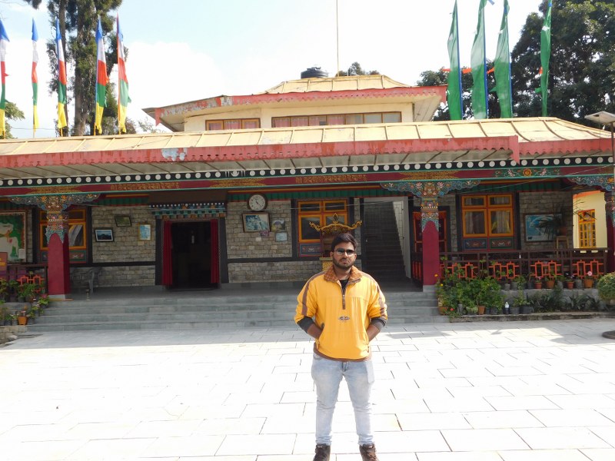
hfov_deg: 51.4
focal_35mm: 36
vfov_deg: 39.7
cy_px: 230
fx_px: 640
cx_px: 308
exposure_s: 1/640
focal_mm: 6.3
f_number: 3.5
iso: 125
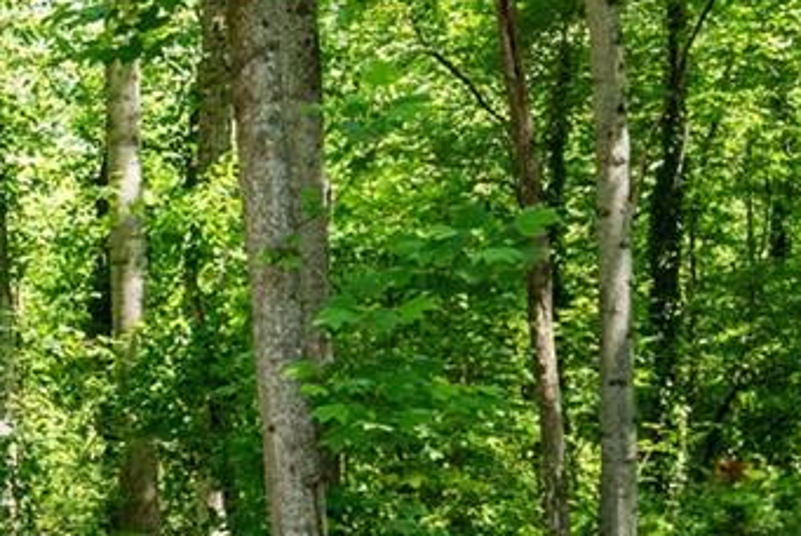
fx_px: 2539
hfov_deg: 16.0
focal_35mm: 114
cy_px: 297
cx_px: -489
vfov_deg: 12.0
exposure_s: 1/80
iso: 250
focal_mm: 19
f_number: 7.1
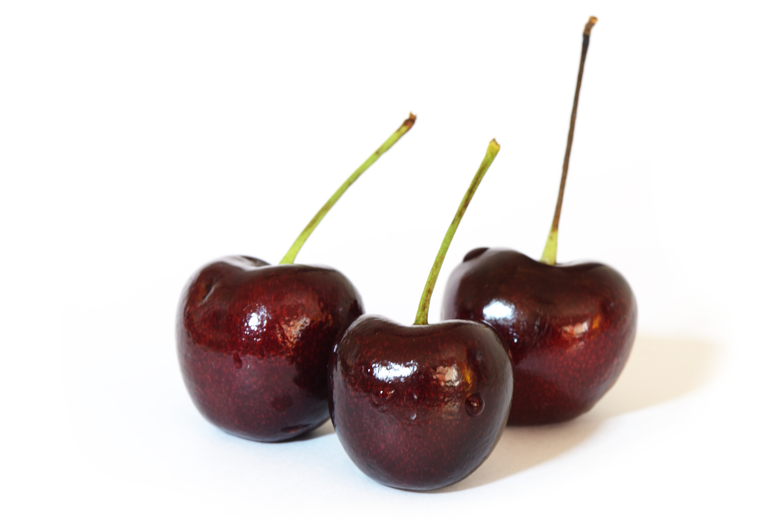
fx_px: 3419
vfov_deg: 8.7
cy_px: 260
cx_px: 392
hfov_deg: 13.1
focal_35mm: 158
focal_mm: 105
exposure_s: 1.3
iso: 100
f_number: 11
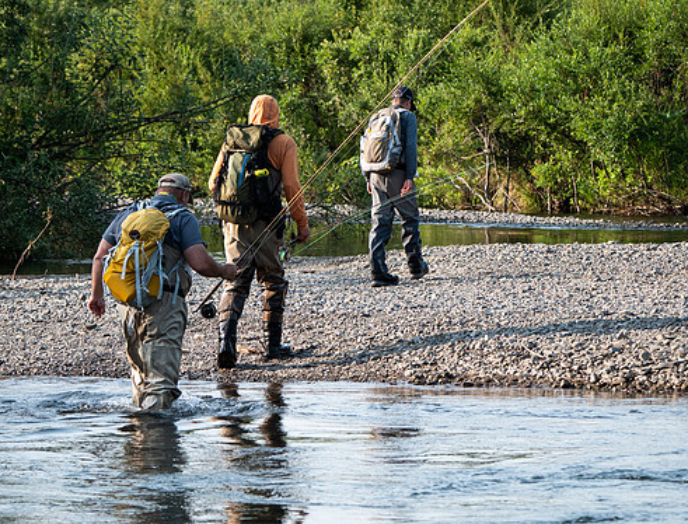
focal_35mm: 227
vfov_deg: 6.6
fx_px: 4537
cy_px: 277
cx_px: 285
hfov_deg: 8.7
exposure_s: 1/1250
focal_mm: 84
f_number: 4
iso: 400
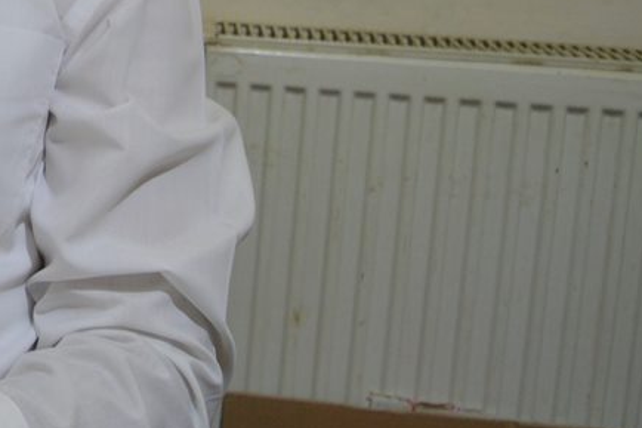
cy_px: -98
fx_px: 1515
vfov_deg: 15.4
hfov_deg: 20.7
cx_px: -293
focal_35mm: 85
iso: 400
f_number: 3.5
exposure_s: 1/40
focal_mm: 18
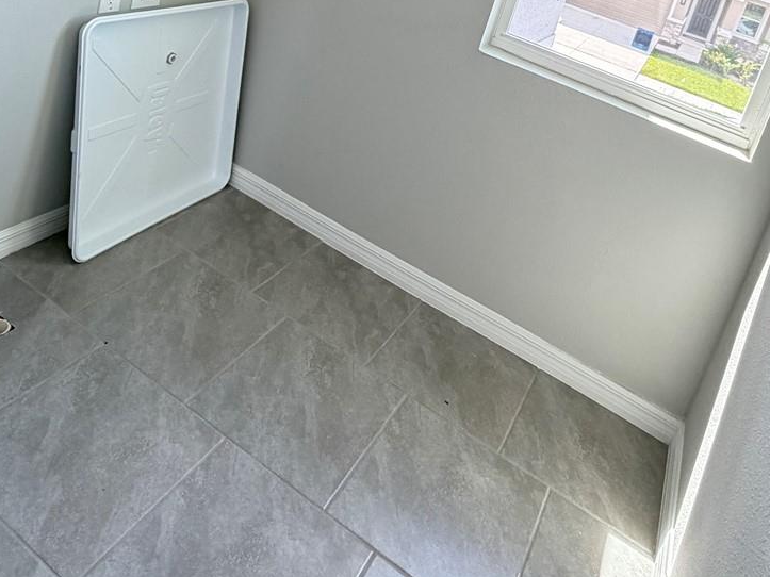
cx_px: 421
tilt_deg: -11.4
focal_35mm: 31
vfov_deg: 39.4
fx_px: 689
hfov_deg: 58.3
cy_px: -15
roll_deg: -16.4
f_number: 2.2
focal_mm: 2.22
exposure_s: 1/121
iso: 250
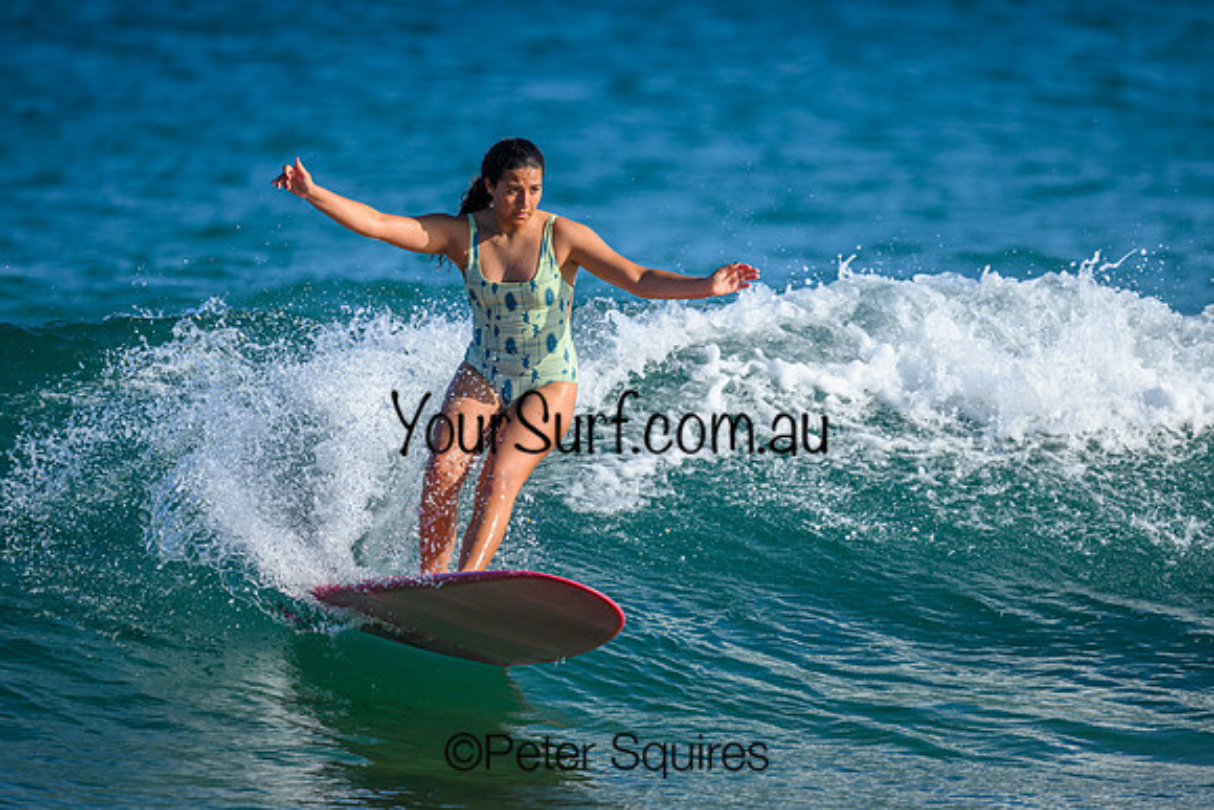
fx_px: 27234
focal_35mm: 807
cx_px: 613
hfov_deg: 2.6
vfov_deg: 1.7
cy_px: 401
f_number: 6.3
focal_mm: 800
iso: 500
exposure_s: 1/2000
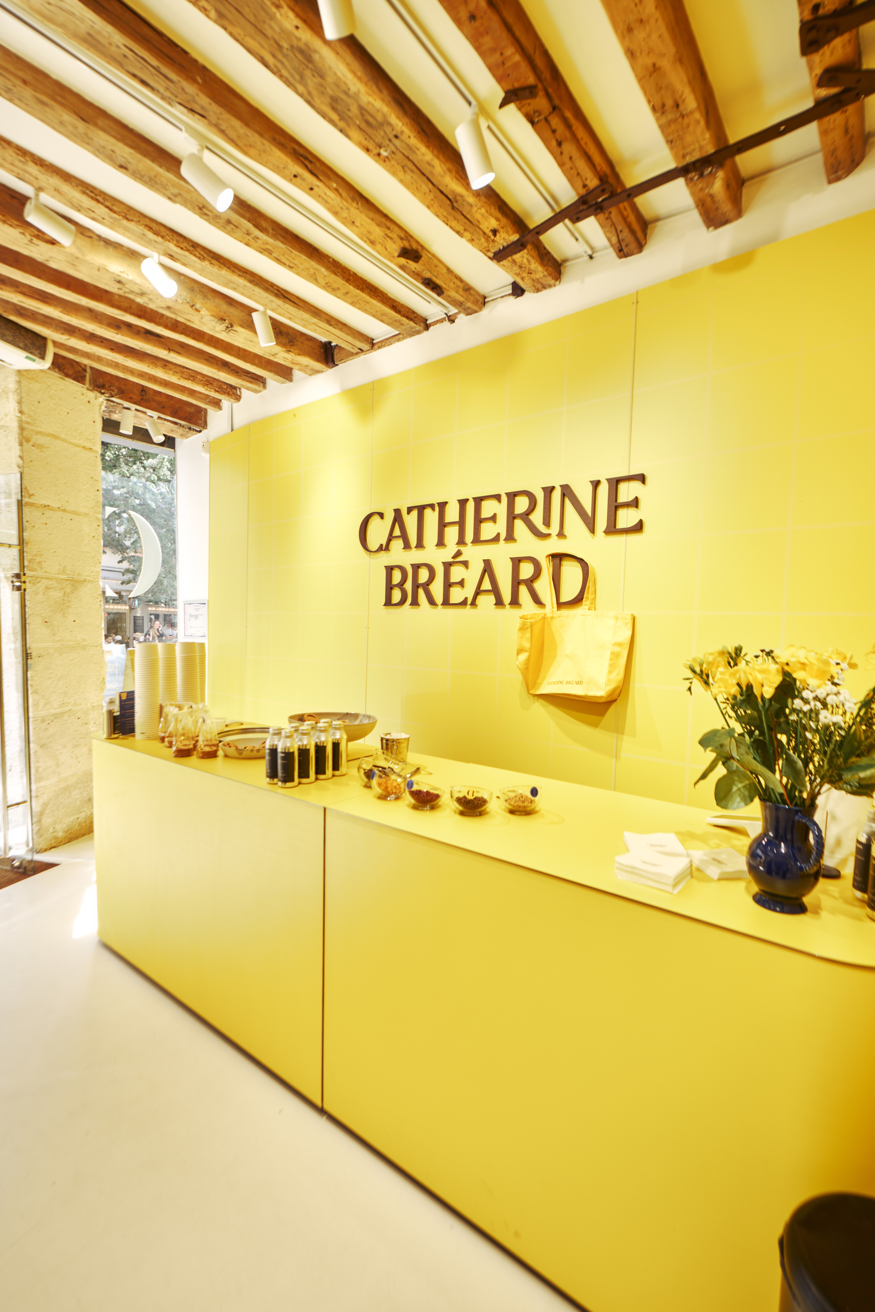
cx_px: 438
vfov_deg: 96.7
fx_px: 583
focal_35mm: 16
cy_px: 656
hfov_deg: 73.7
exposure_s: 1/80
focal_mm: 16
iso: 125
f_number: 3.5
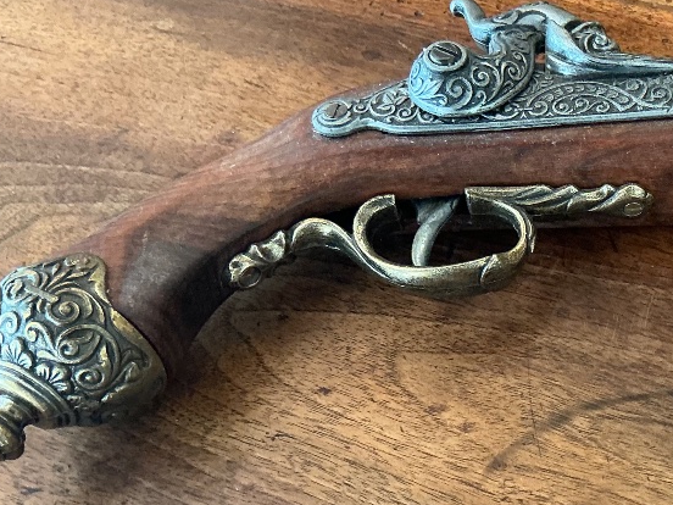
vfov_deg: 23.0
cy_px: 385
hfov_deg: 28.8
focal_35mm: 63
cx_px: 674
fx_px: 1225
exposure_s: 1/60
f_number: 1.8
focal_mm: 3
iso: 200
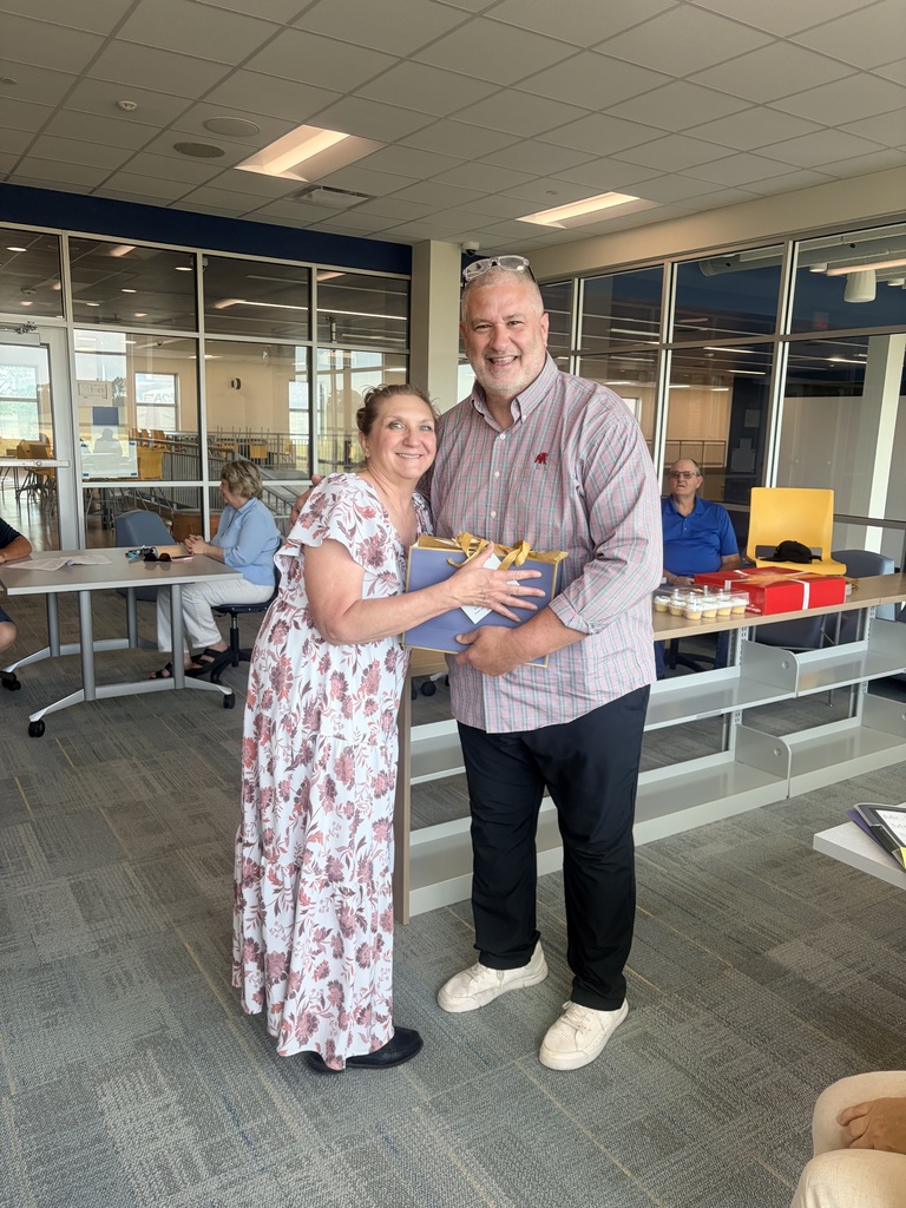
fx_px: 907
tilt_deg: -11.1
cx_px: 453
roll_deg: -1.3
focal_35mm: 26
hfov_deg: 53.1
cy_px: 604
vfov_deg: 67.3
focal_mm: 5.96
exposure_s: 1/122
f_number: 1.6
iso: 64
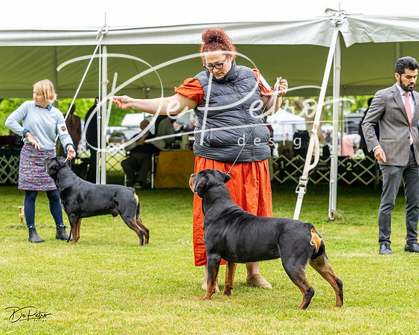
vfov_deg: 18.9
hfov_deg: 23.5
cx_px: 210
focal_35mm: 81
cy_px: 168
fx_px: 1005
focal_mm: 72
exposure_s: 1/800
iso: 1600
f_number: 4
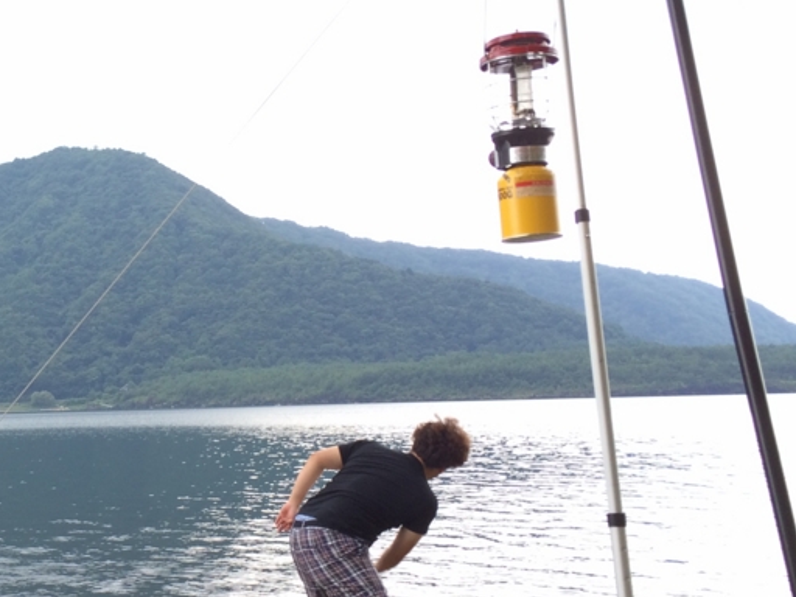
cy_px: 298
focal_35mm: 58
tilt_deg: +5.0
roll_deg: +1.8
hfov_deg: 31.4
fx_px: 1334
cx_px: 53
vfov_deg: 25.2
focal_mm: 4.15
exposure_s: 1/138
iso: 32
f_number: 2.2
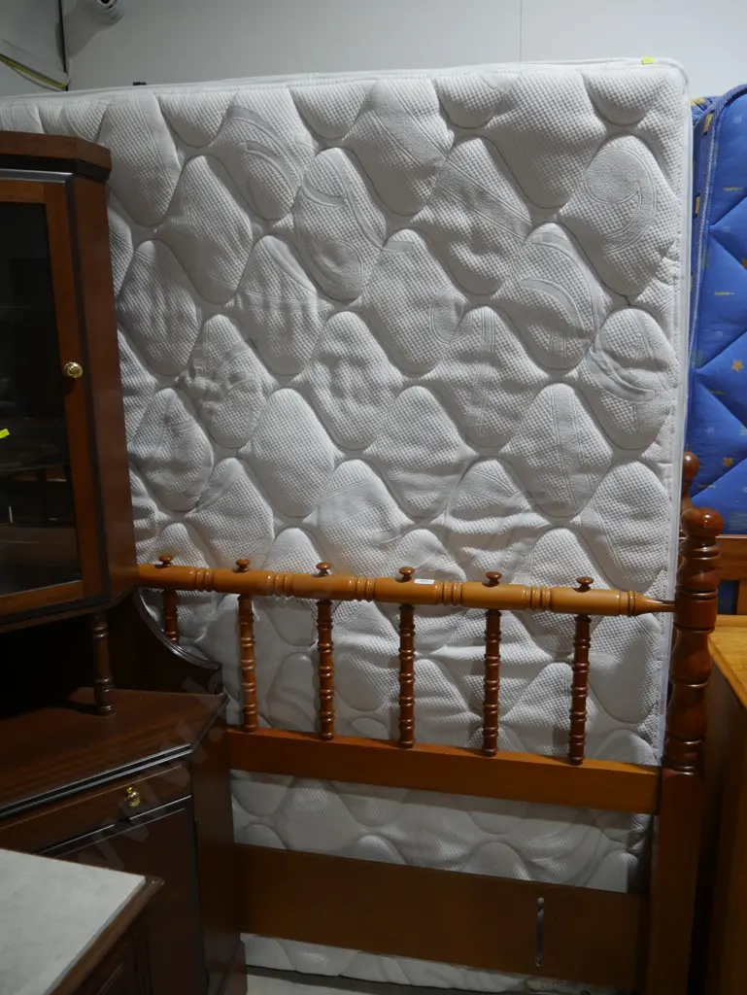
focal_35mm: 28
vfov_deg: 63.4
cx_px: 374
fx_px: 805
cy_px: 498
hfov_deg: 49.8
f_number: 3.5
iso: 200
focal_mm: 14
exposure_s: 1/80
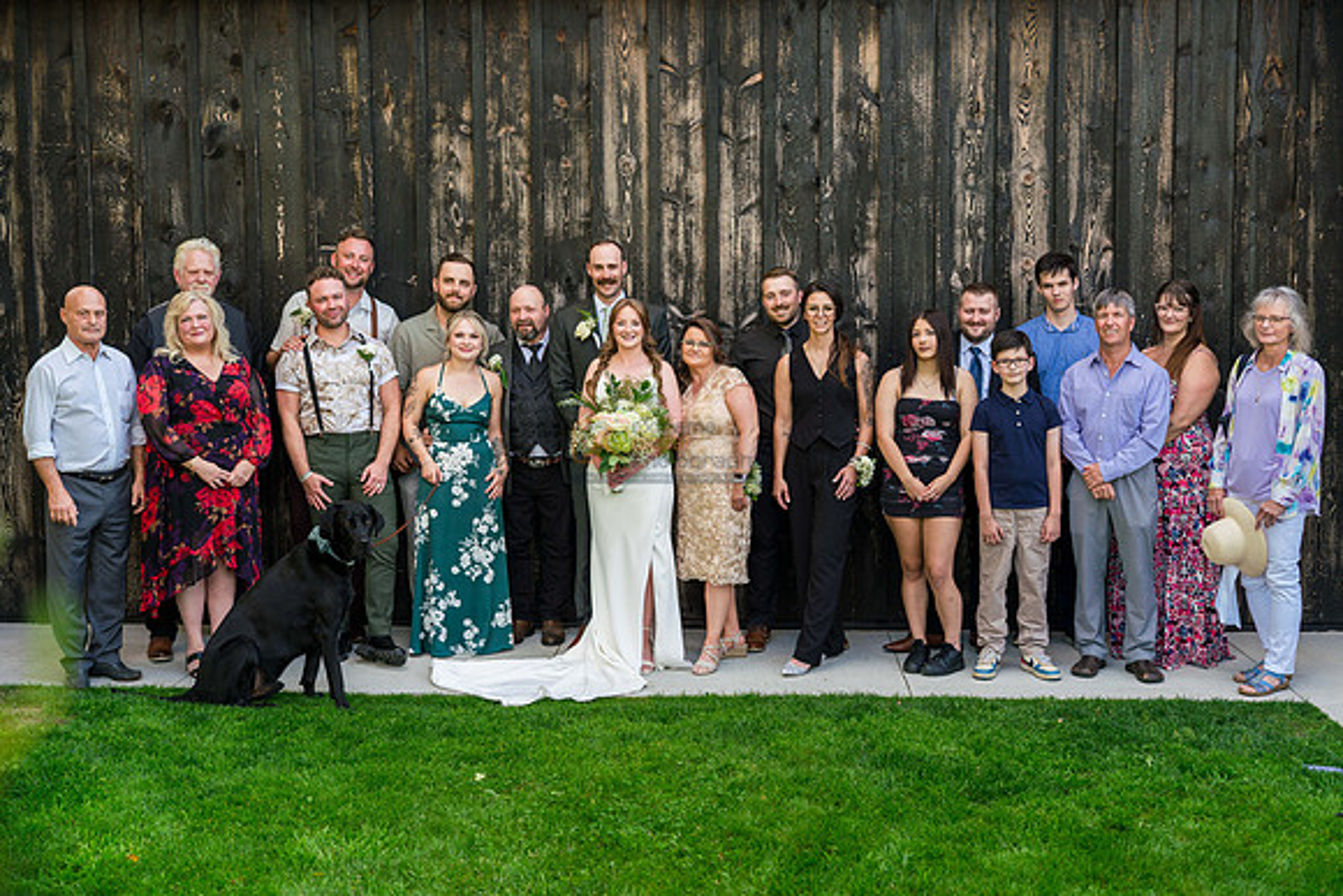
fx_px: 1519
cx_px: 657
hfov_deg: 47.7
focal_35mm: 41
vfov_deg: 32.9
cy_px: 446
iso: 400
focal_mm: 39
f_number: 3.5
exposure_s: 1/400
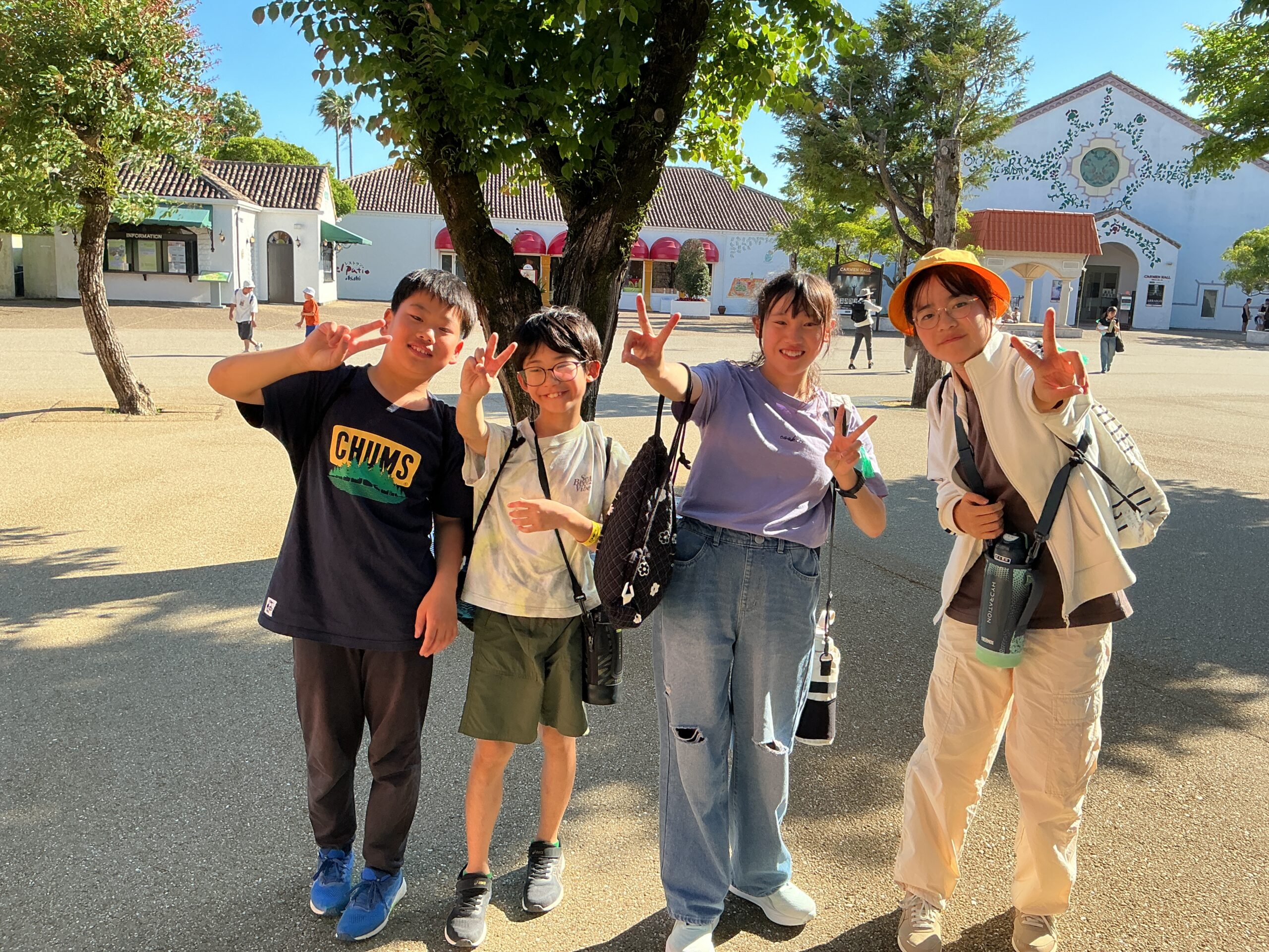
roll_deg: -2.8
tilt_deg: -11.4
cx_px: 634
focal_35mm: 29
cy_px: 476
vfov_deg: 48.2
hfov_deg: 61.7
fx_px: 1063
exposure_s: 1/473
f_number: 1.8
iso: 25
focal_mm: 3
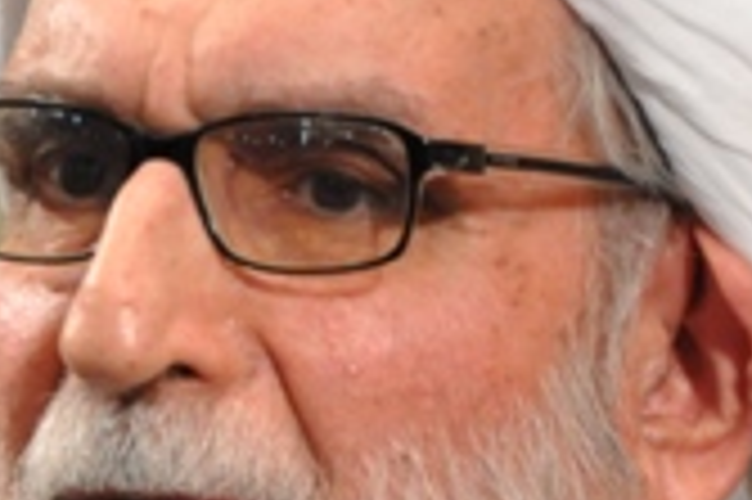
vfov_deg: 1.9
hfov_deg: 2.8
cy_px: 378
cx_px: -439
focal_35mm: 733
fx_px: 15303
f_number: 5.6
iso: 1250
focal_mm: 105
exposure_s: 1/50
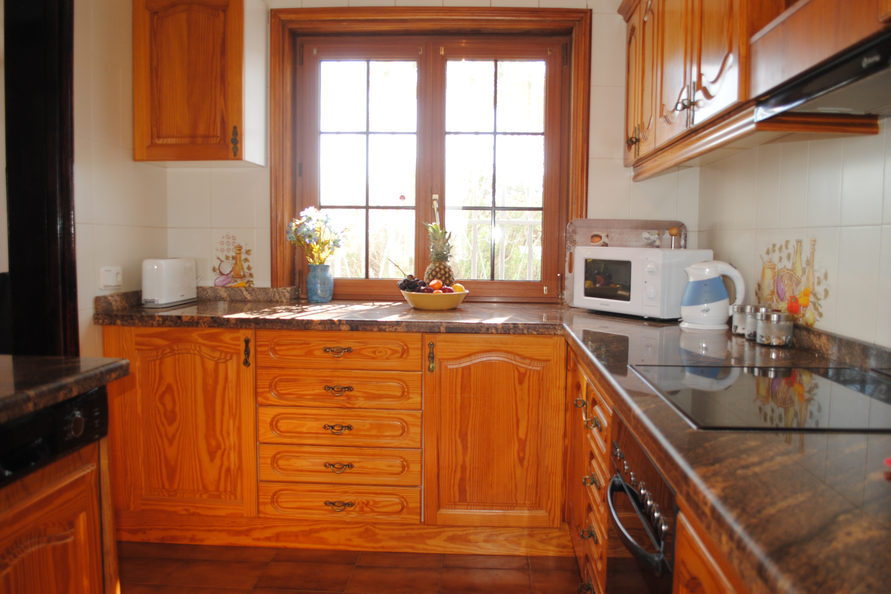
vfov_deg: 46.4
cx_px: 459
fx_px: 693
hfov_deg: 65.5
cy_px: 299
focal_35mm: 28
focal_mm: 18
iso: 200
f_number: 3.5
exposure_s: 1/60
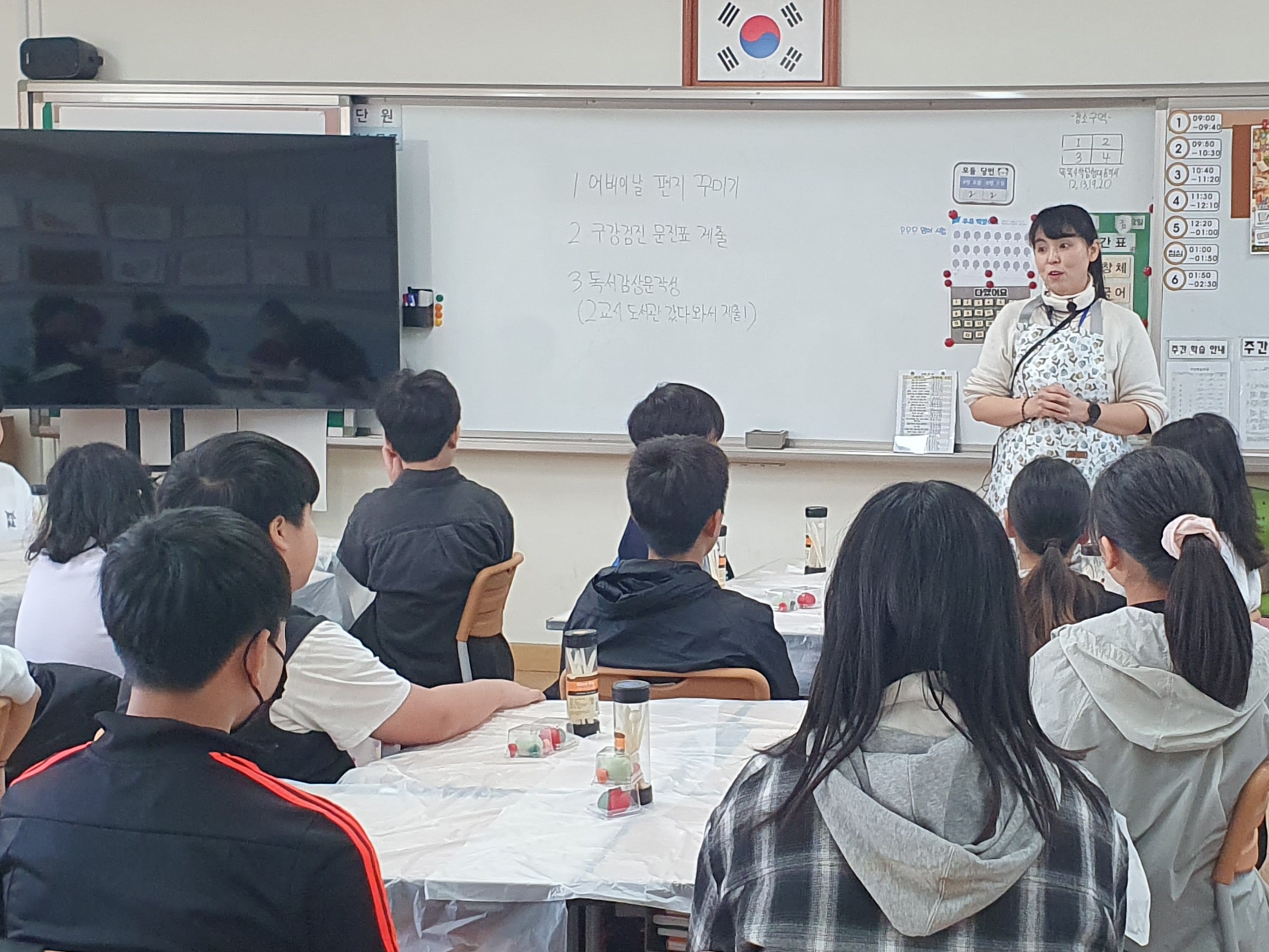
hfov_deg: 31.3
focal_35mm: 61
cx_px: 904
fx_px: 2236
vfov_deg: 24.0
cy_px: 475
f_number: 2.4
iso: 250
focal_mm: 4.32
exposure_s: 1/120
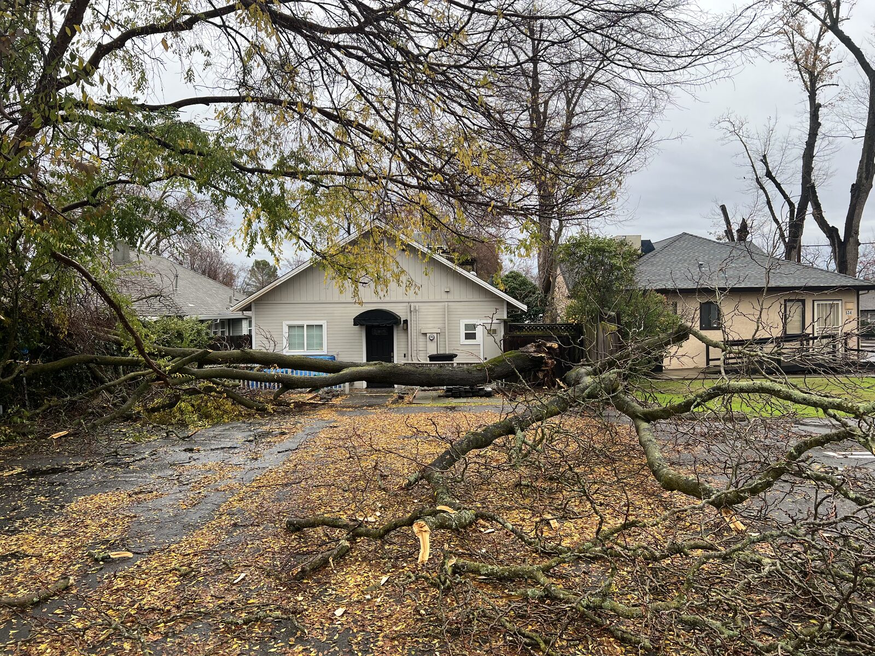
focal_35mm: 26
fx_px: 657
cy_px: 328
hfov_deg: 67.3
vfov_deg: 53.1
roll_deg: +0.5
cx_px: 438
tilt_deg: -0.9
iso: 50
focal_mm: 5.7
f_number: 1.5
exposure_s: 1/295
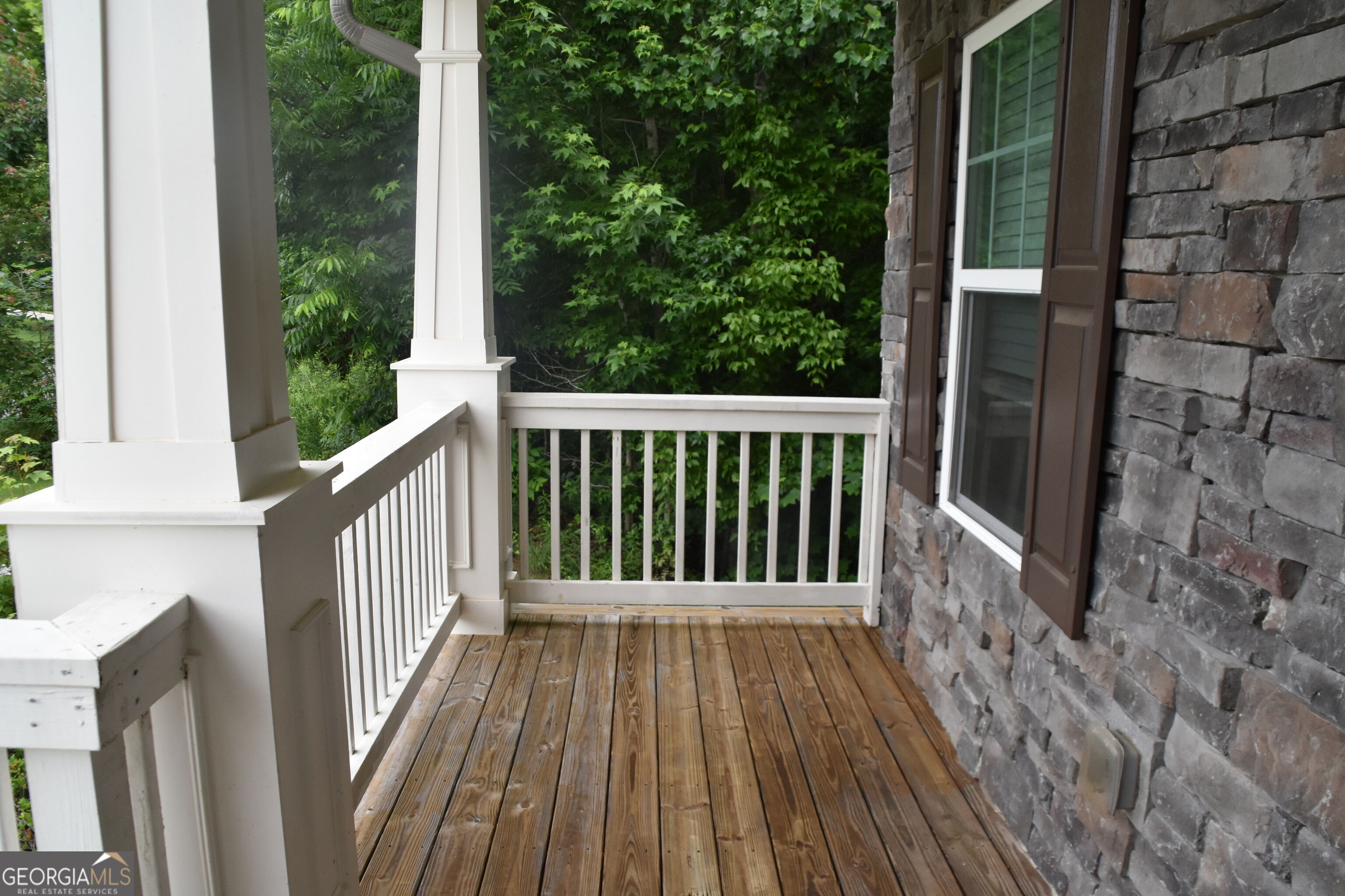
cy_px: 448
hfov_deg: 67.4
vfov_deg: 47.9
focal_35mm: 27
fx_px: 1009
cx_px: 672
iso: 800
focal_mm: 18
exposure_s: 1/320
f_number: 8
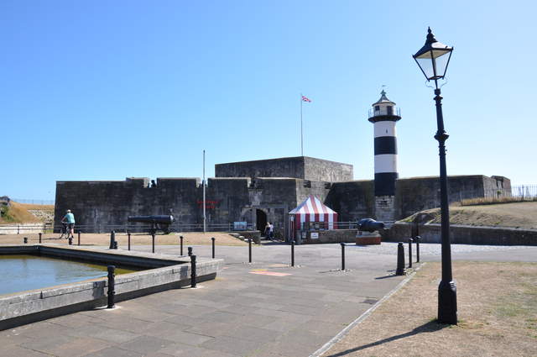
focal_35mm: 27
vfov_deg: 47.8
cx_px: 268
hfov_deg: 67.4
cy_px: 178
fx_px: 402
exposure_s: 1/320
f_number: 9
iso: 200
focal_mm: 18
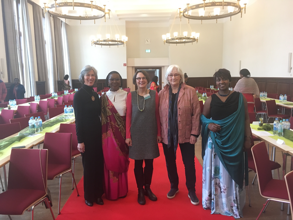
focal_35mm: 29
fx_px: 245
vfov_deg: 48.2
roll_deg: +1.4
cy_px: 110
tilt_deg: -6.7
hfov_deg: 61.7
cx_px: 146
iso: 200
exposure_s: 1/20
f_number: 2.2
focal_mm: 4.15
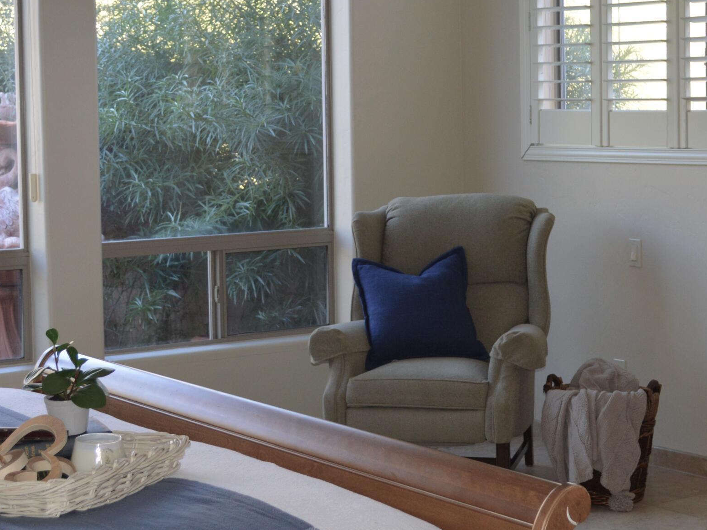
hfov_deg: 25.0
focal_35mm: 78
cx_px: 426
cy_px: 194
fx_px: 1593
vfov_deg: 18.9
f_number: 4.5
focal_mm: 28
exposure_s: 1/80
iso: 400
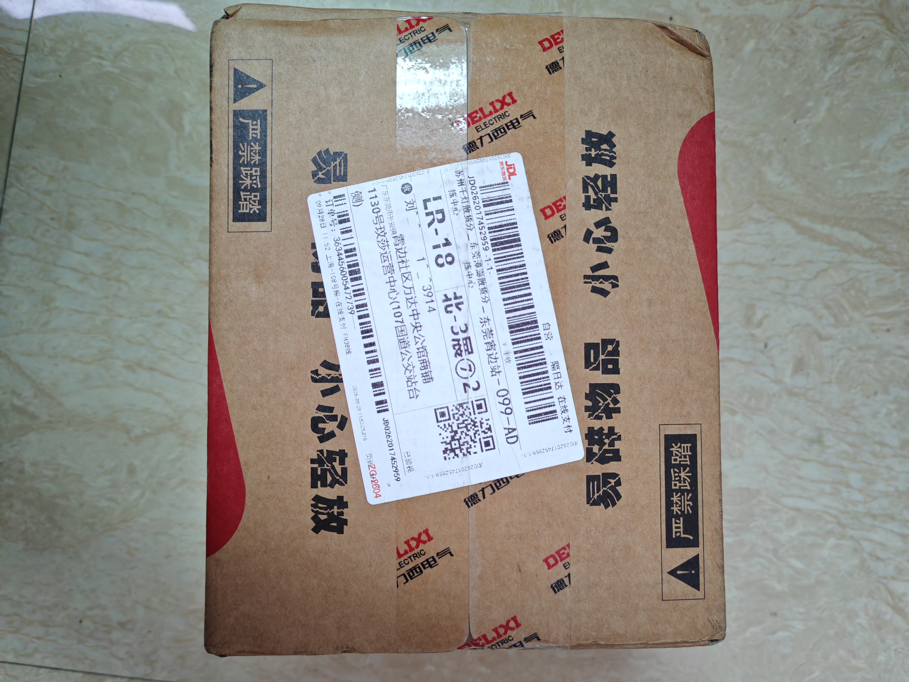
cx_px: 454
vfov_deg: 51.4
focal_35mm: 27
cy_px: 341
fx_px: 709
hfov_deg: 65.3
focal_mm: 5.52
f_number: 1.95
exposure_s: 1/33
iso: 1000
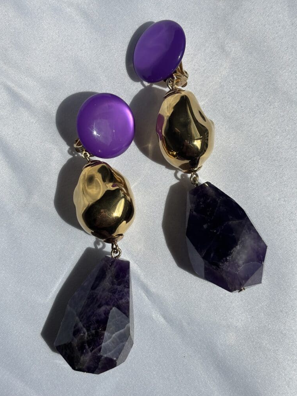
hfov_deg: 27.5
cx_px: 150
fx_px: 606
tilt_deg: -84.5
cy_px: 195
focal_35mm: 53
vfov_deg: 36.2
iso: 40
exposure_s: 1/5952
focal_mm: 5.96
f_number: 1.6
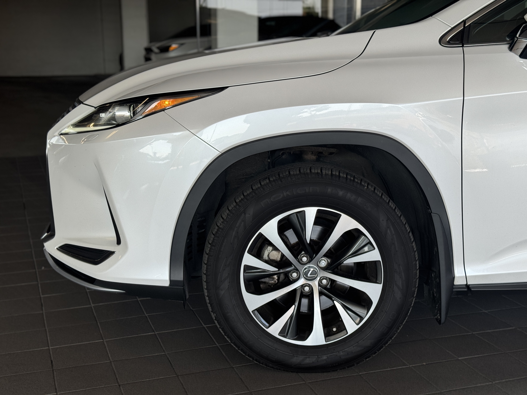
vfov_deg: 30.3
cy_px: 198
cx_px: 264
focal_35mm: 48
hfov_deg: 39.7
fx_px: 731
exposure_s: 1/390
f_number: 1.78
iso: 64
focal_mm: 6.76
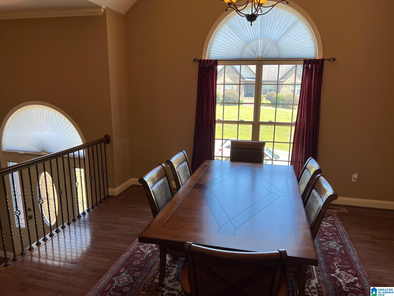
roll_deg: -0.4
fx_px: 296
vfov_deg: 53.1
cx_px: 197
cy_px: 148
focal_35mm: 26
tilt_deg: -12.6
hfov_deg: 67.3
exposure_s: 1/120
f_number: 1.5
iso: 32
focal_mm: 5.7
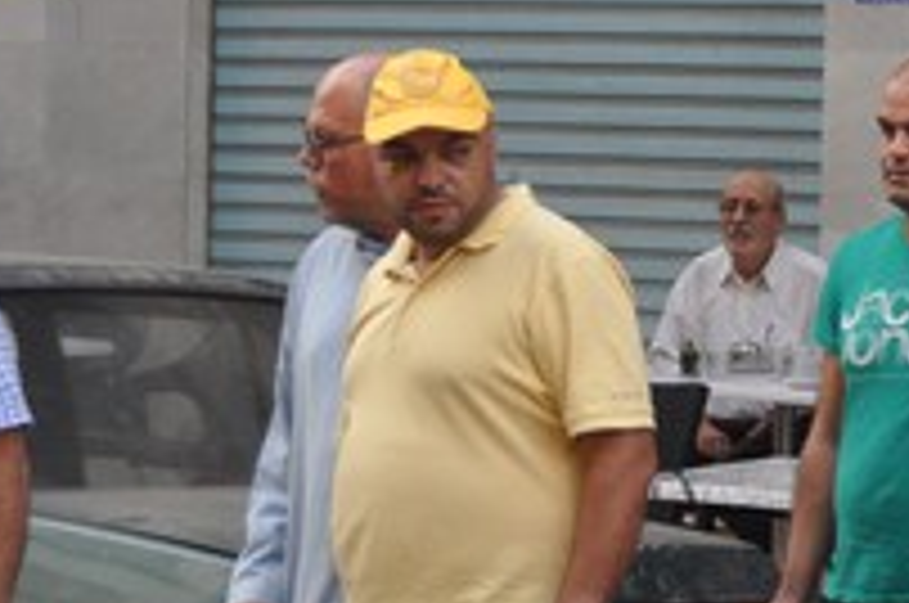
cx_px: 864
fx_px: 5042
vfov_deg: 6.8
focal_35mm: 200
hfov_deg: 10.2
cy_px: 421
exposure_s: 1/125
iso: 280
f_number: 5.6
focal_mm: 42
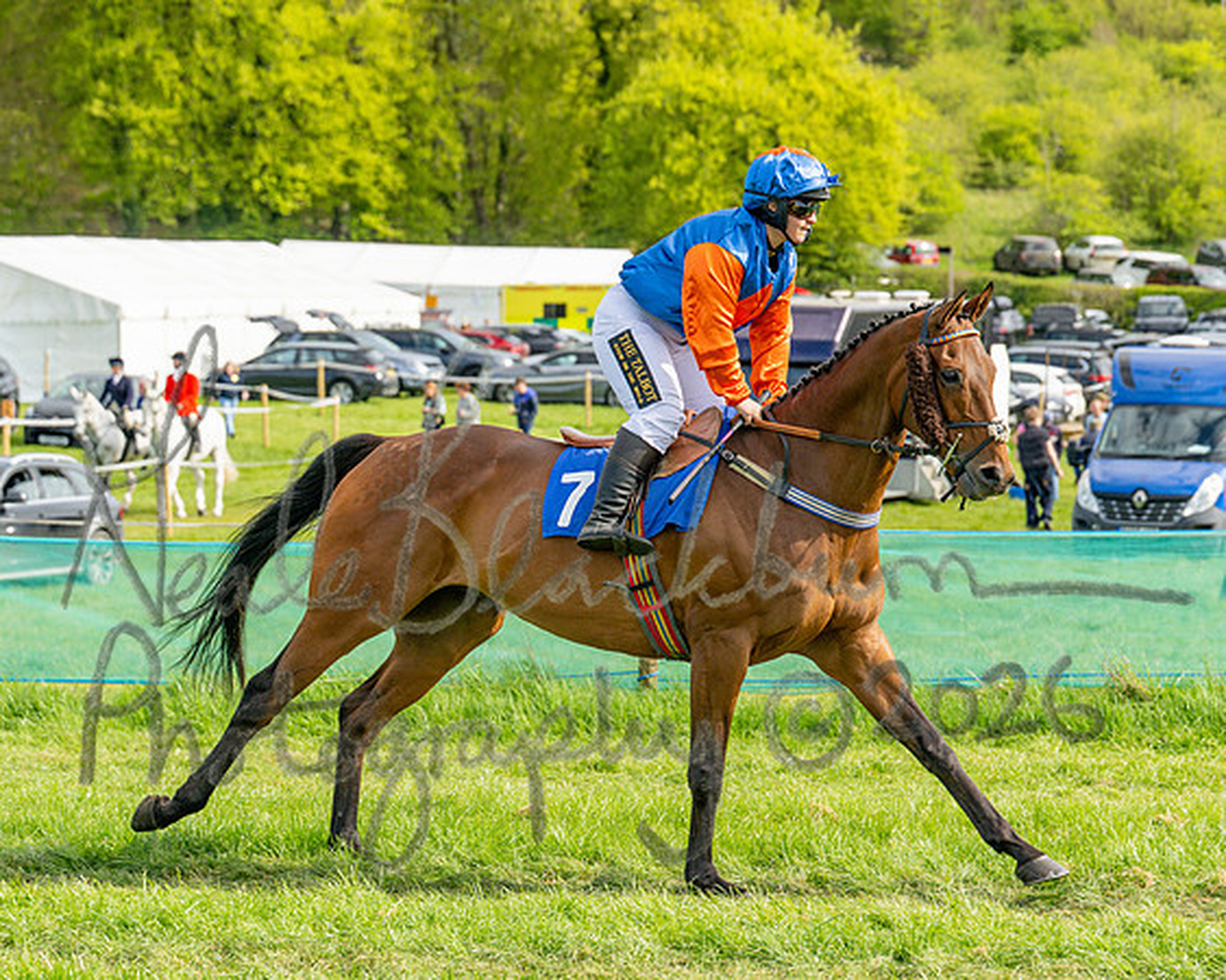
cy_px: 550
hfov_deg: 15.4
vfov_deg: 12.4
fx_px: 4526
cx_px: 595
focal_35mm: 125
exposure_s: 1/2000
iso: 200
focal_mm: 80
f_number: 4
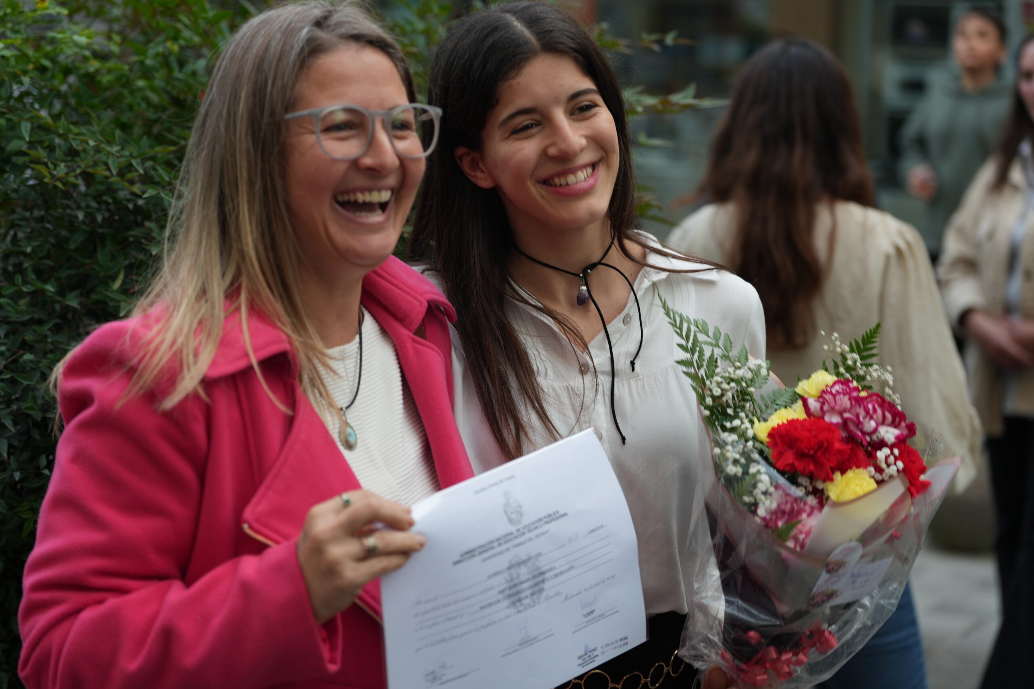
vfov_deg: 19.5
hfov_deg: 28.8
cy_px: 344
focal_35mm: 70
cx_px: 517
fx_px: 2011
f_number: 3.2
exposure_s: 1/100
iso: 160
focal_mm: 70
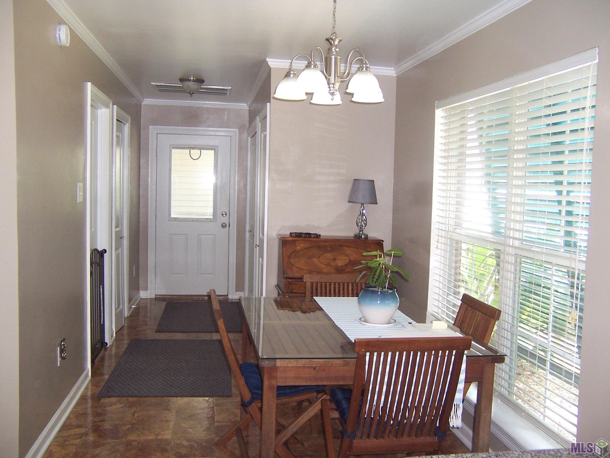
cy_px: 229
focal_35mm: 33
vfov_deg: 42.9
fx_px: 582
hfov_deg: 55.4
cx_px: 305
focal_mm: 5.5
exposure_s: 1/60
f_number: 2.8
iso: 140
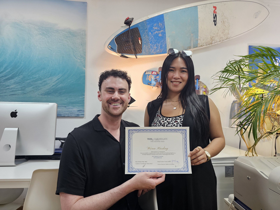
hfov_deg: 73.9
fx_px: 186
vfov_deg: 58.9
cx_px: 140
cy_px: 105
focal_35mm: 23
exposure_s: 1/100
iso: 250
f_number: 1.7
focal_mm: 6.3
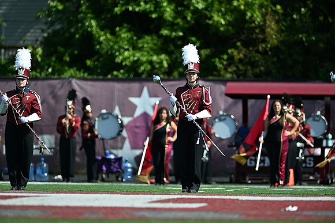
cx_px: 168
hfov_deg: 6.9
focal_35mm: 300
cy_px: 112
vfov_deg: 4.6
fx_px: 2792
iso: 160
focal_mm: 300
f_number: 2.8
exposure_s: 1/2500
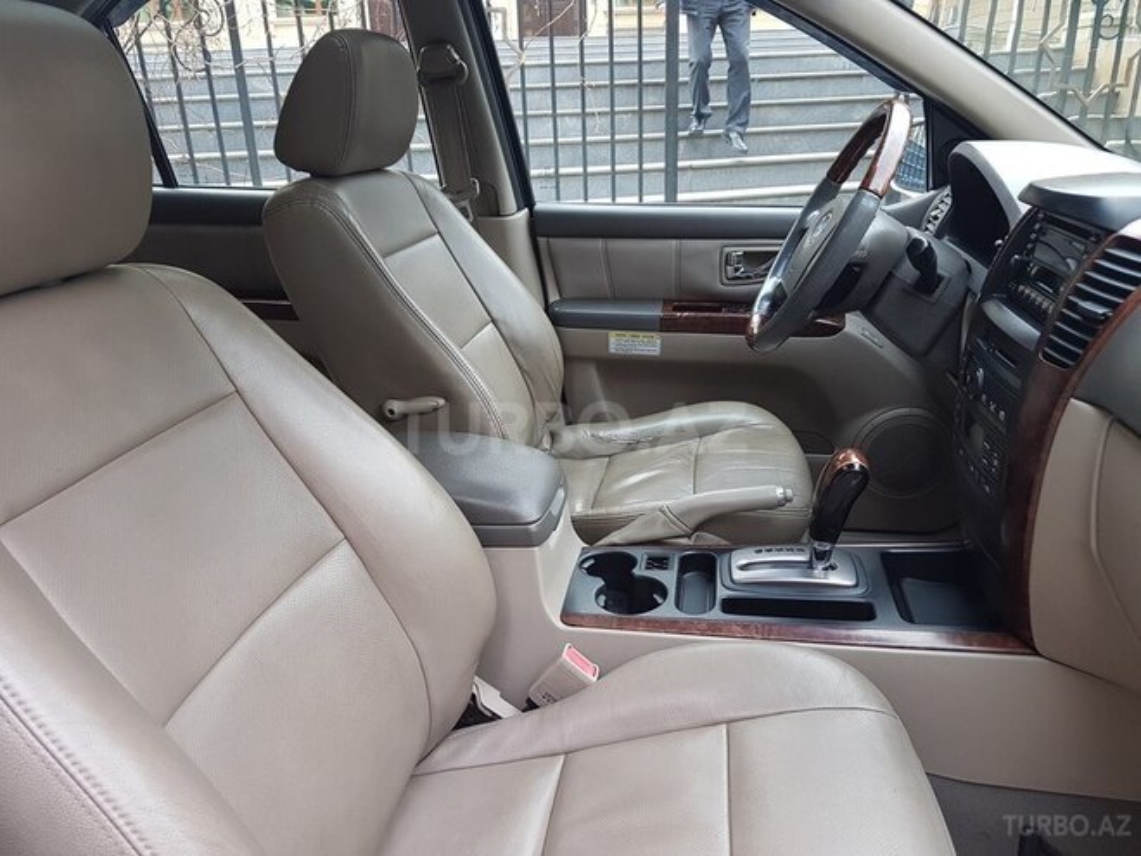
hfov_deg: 67.3
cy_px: 428
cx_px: 570
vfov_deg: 53.1
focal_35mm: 26
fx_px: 857
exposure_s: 1/100
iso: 80
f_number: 1.7
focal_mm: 4.2
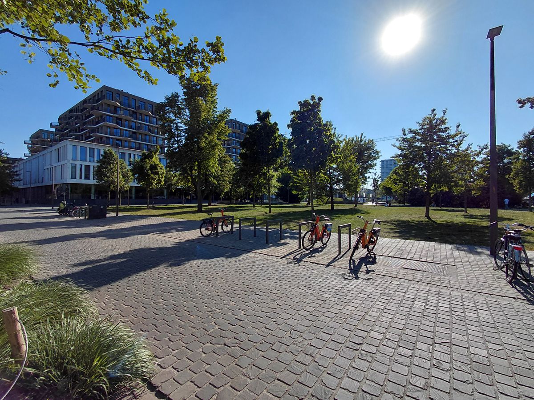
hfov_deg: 94.5
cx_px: 267
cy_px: 200
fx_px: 247
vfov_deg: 78.1
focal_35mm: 16
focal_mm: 1.64
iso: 40
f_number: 2.2
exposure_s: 1/2142
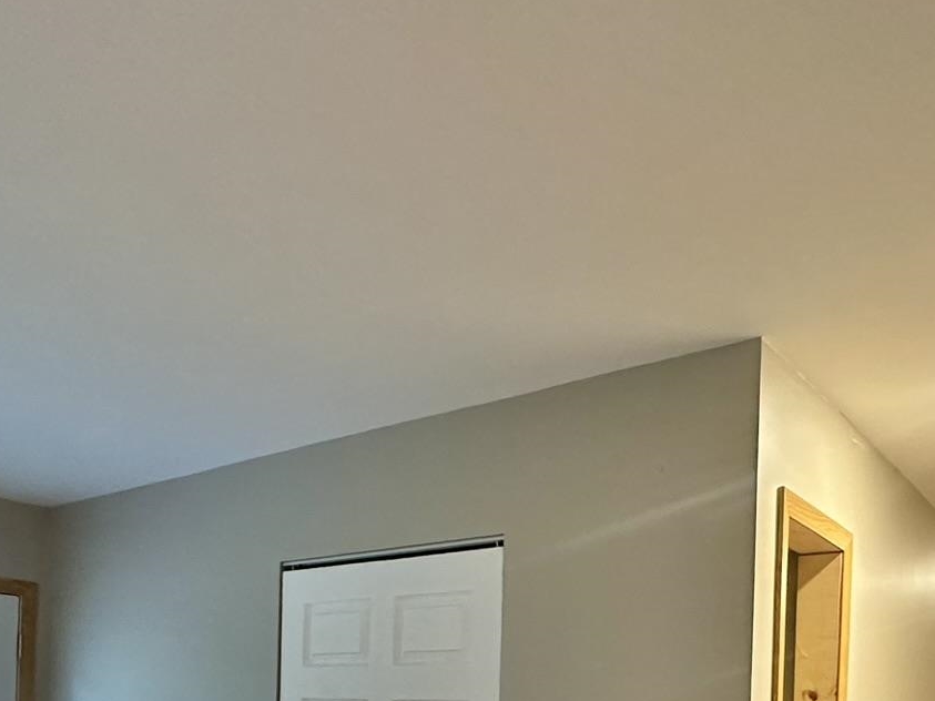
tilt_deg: +0.2
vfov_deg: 36.6
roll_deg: -1.7
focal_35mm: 34
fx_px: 918
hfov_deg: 54.0
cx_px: 466
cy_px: 732
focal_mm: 2.22
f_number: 2.2
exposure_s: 1/60
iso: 1000
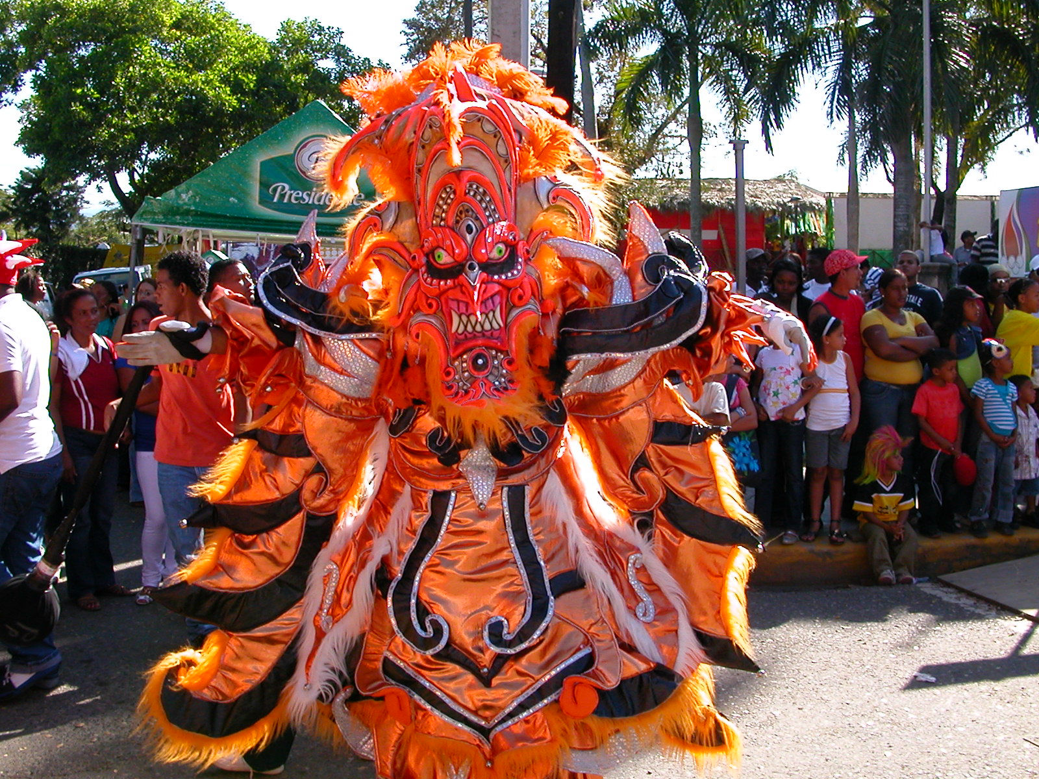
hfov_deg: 50.1
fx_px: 1111
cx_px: 520
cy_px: 390
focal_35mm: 37
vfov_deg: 38.7
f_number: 4.5
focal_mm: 5.6
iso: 100
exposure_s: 1/232
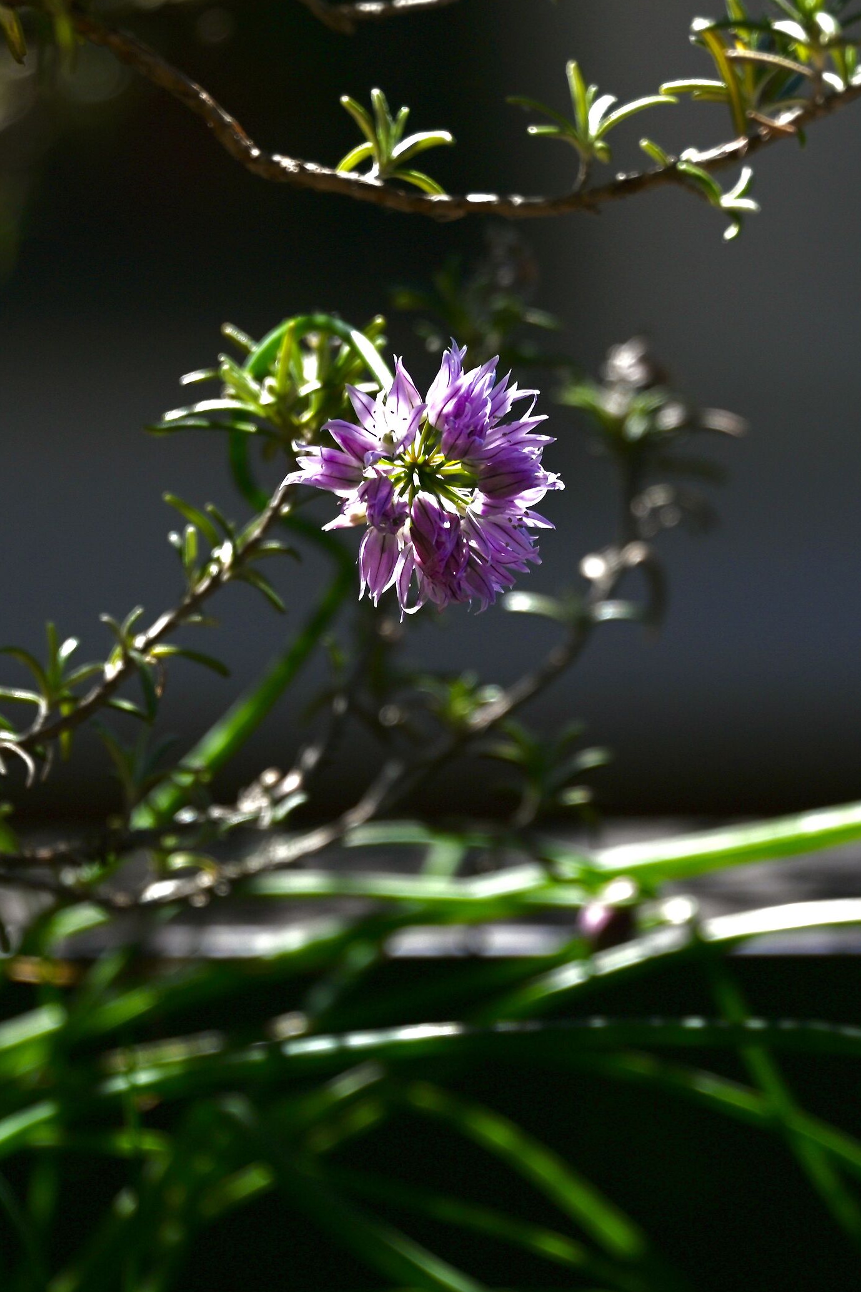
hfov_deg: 3.9
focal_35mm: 348
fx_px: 12492
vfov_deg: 5.9
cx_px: 438
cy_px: 572
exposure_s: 1/640
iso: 100
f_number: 7.1
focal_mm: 300
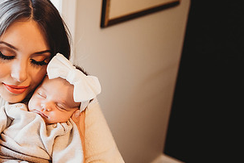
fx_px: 312
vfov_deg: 29.2
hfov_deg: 39.2
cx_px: 17
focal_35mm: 46
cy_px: 87
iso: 320
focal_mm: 24
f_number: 2
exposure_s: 1/200
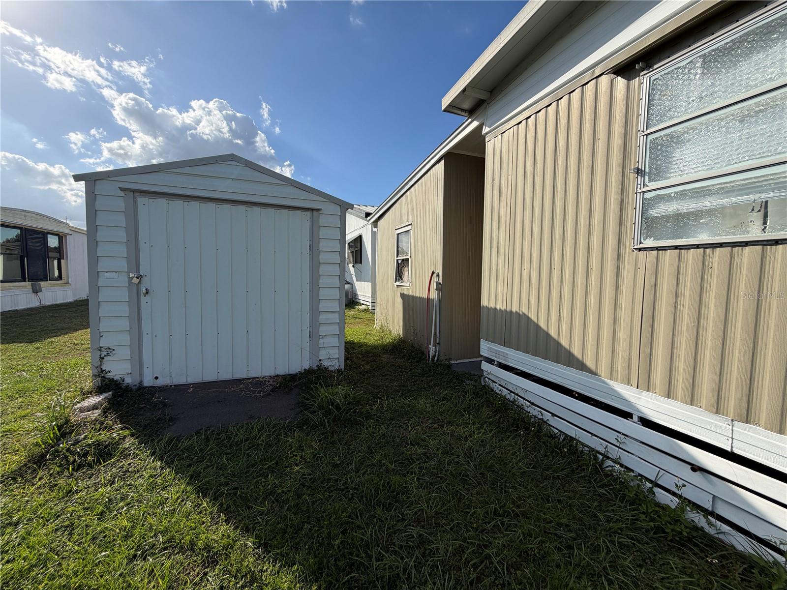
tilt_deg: -5.2
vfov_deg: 85.7
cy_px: 295
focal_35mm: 14
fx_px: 318
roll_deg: +0.7
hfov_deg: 102.1
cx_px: 394
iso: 20
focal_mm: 2.22
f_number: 2.2
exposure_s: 1/1050
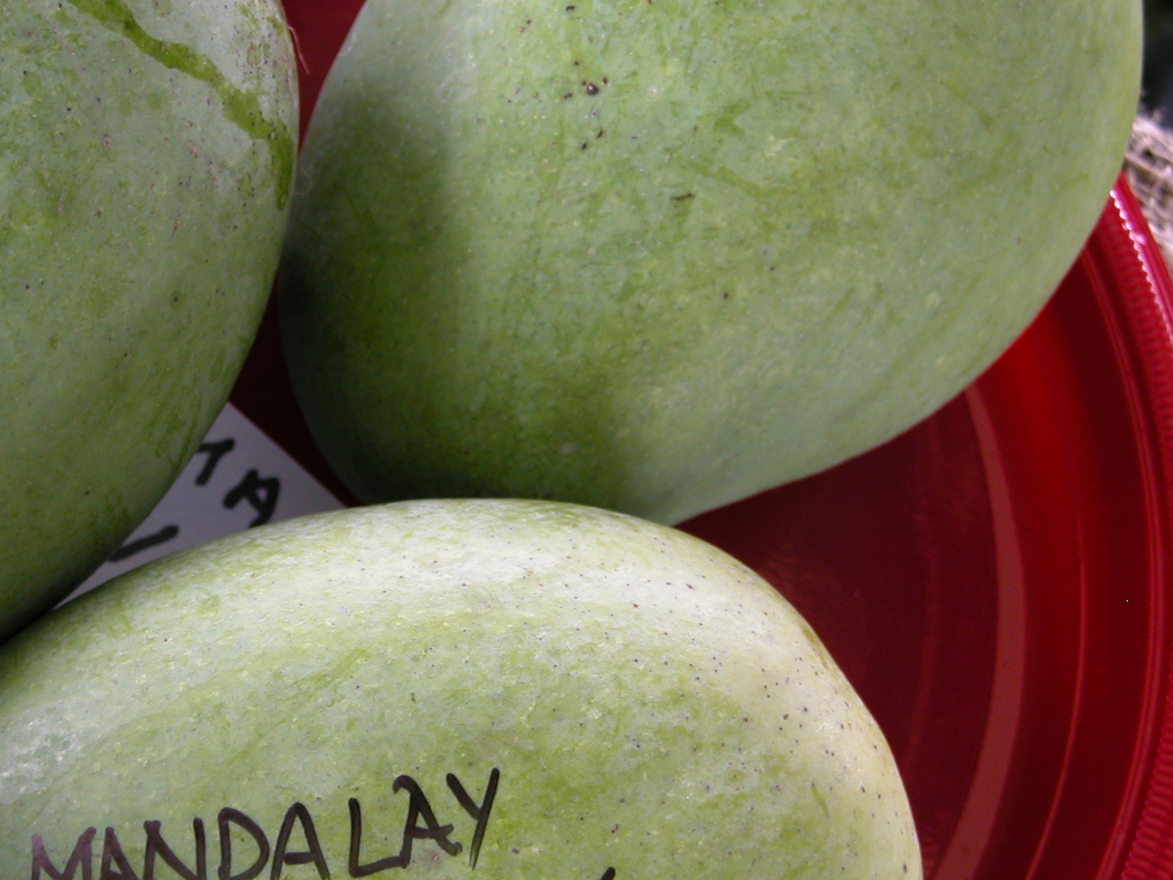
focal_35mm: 132
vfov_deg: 11.2
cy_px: 457
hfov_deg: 14.9
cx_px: 373
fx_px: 4473
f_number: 3.4
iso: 100
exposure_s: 1/25.9
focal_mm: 19.9
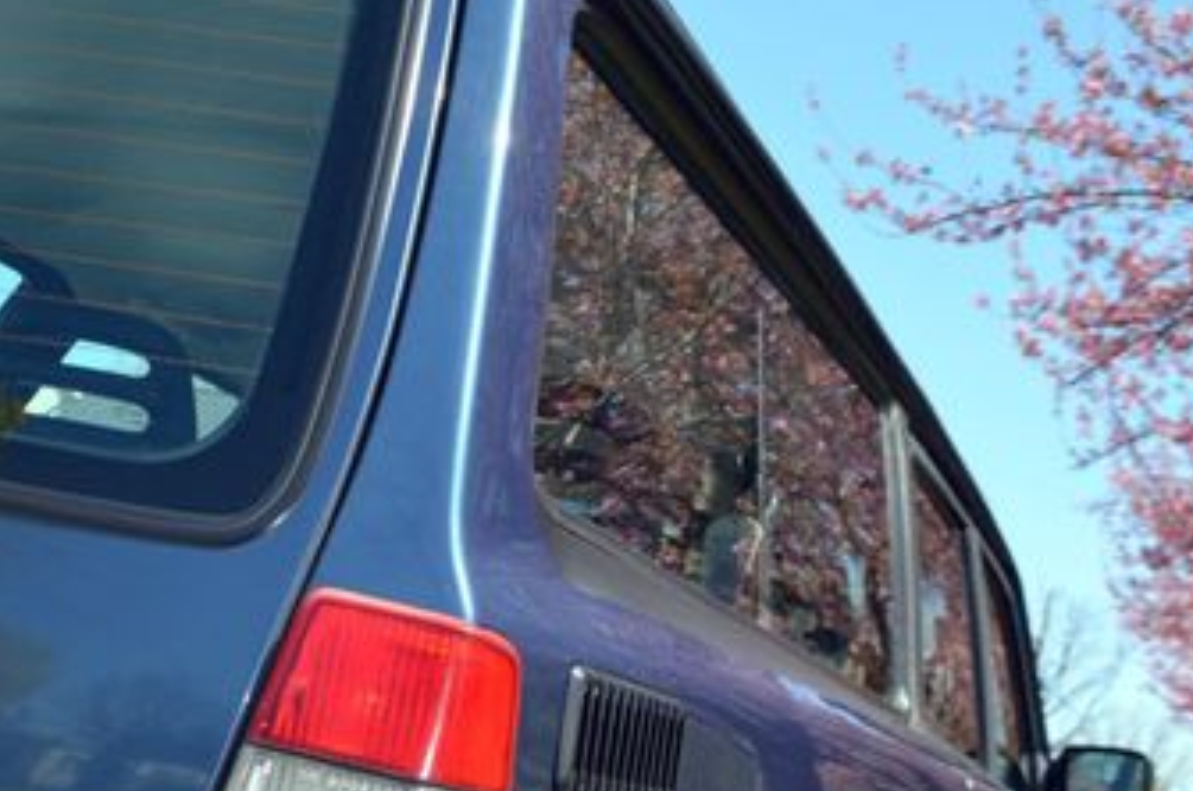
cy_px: 741
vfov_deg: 20.9
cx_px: 449
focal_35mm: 63
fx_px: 2084
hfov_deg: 31.8
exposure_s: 1/200
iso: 100
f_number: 6.3
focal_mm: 22
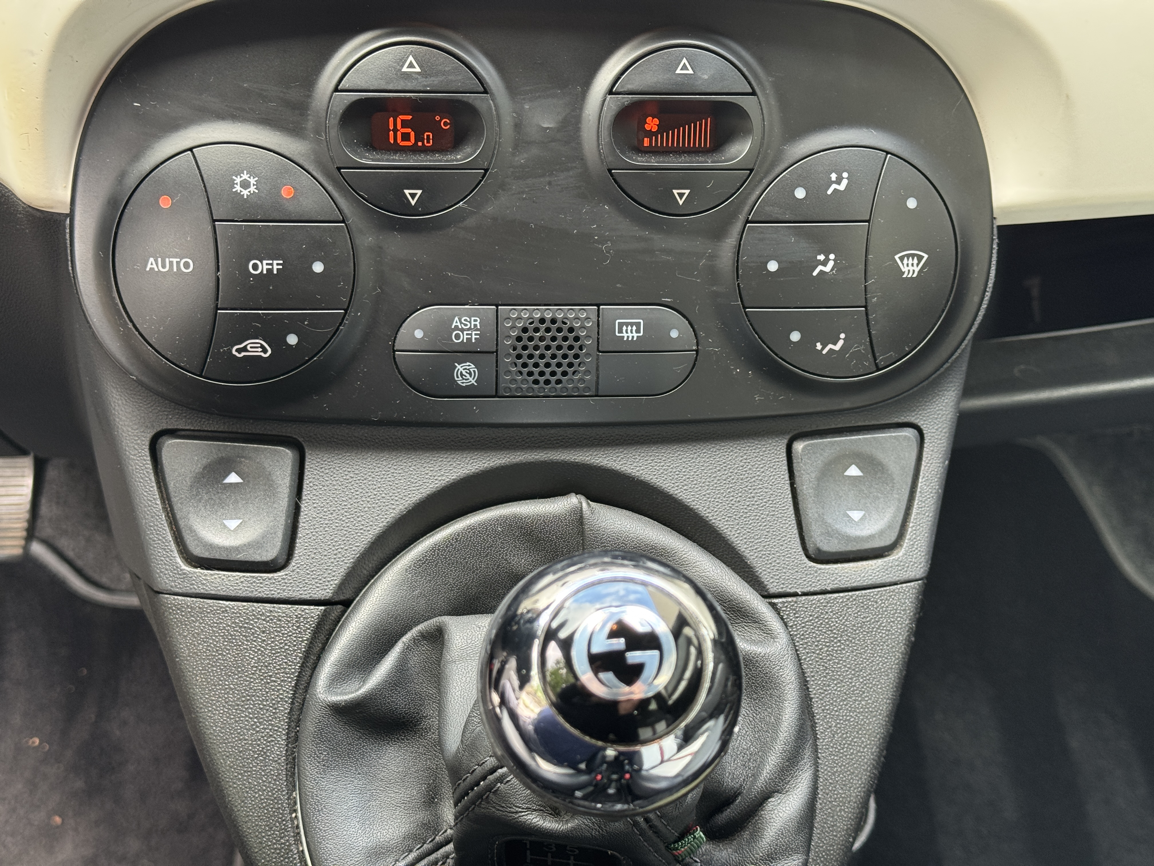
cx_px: 577
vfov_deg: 30.3
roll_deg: -6.4
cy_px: 433
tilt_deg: -38.7
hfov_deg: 39.7
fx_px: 1600
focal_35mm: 48
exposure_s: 1/60
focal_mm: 6.76
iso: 125
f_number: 1.78
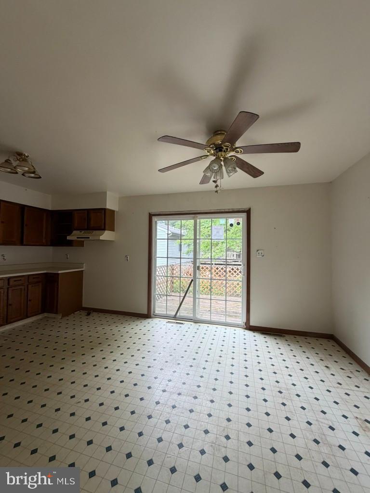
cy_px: 246
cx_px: 185
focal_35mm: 14
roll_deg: -0.1
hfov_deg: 85.7
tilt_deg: +2.9
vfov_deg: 102.1
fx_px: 200
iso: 125
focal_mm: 2.22
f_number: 2.2
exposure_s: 1/121
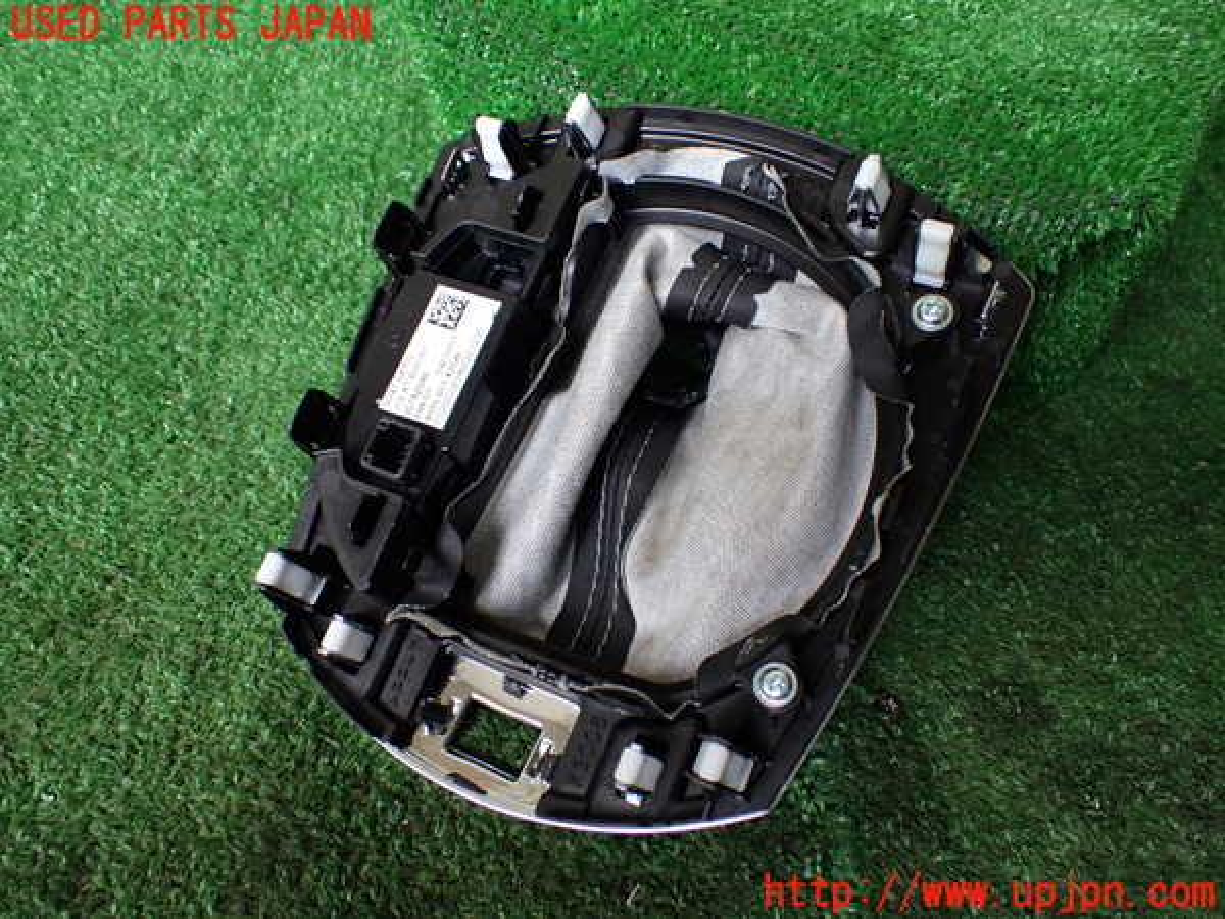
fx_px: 1062
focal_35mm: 30
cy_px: 460
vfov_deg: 46.8
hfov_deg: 60.0
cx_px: 612
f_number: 2.3
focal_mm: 5.4
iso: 320
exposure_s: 1/125
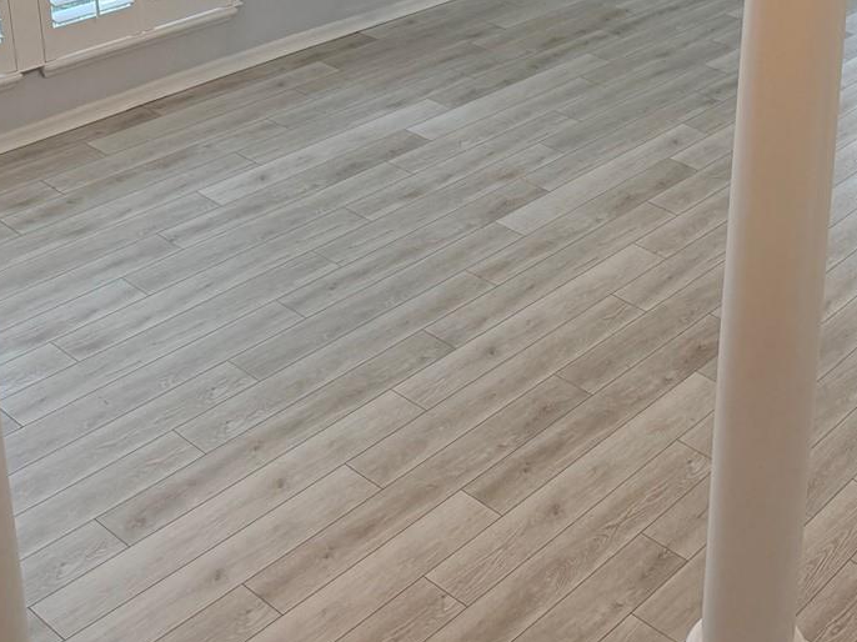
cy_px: -51
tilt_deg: -18.6
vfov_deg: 24.5
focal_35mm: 56
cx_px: 786
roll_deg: -4.3
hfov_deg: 32.5
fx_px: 1386
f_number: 1.78
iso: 160
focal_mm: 6.76
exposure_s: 1/206
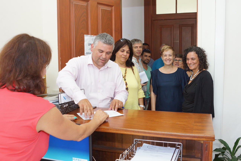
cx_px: 120
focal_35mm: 36
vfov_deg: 36.9
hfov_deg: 53.1
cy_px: 80
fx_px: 241
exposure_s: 1/60
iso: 800
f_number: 3.2
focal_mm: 24
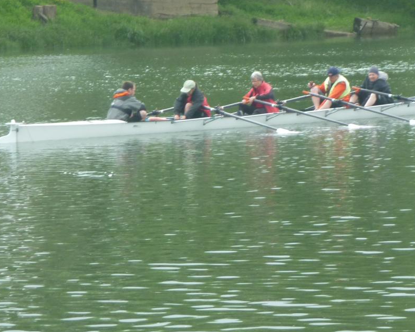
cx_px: 271
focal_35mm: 253
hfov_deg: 7.6
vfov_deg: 6.1
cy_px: 136
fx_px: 3107
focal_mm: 22.8
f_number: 5.9
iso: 200
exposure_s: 1/125
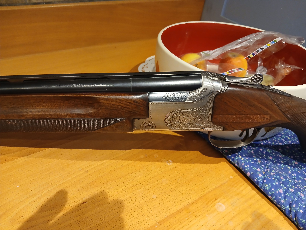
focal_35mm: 26
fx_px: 230
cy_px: 115
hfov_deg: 67.3
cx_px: 153
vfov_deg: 53.1
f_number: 1.8
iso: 250
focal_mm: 3.98
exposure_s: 1/33.3
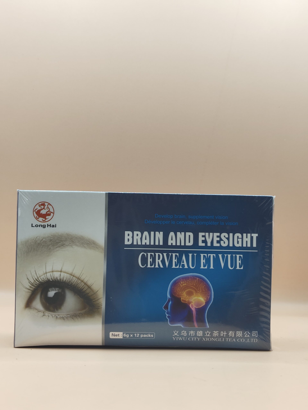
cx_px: 154
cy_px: 205
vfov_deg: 38.2
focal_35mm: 50
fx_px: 593
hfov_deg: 29.1
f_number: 1.88
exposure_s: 1/100
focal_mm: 5.56
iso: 173
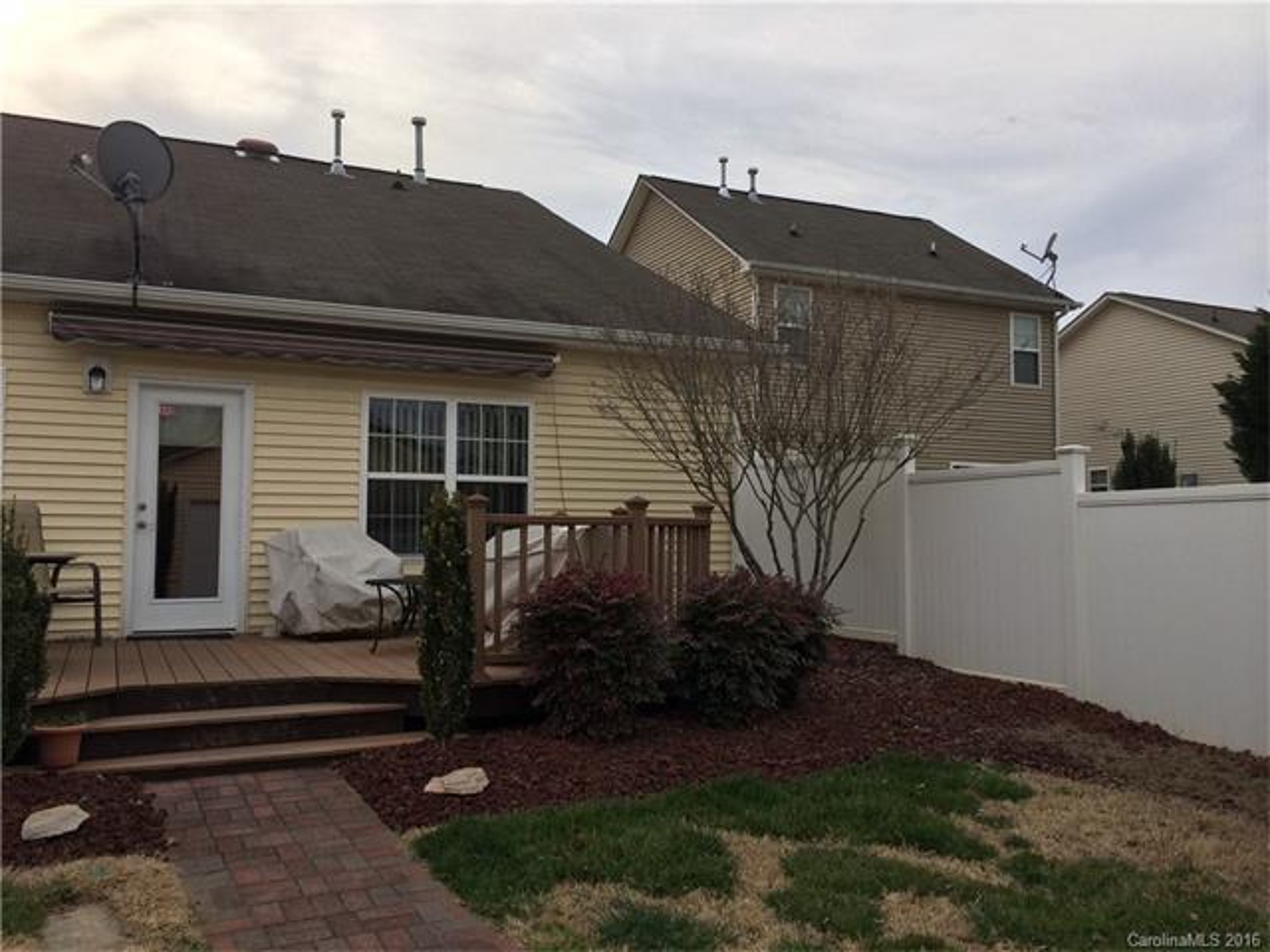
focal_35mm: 30
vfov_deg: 46.8
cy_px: 476
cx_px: 635
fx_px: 1101
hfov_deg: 60.0
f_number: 2.2
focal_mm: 4.12
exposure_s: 1/1414
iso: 32
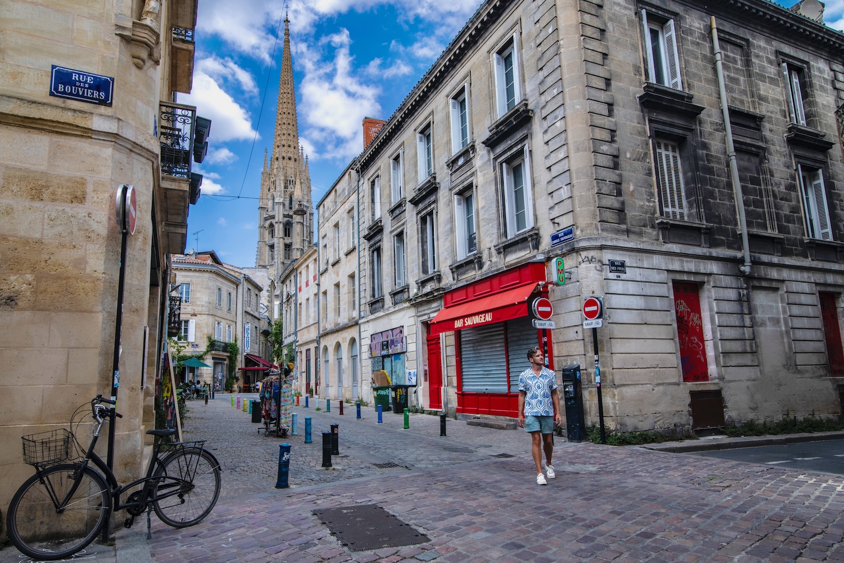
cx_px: 422
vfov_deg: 61.9
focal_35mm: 20
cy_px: 282
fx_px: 469
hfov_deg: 84.0
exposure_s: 1/125
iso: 100
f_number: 11
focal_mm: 20
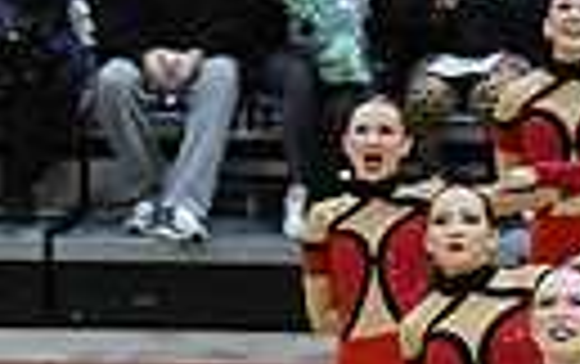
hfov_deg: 3.9
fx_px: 8468
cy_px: 492
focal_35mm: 535
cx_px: 1299
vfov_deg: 2.5
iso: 3200
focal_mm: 78
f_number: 2.8
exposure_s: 1/400
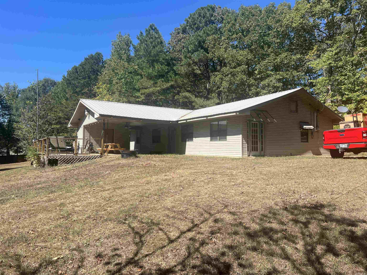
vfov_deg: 53.1
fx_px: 276
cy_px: 138
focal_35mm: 26
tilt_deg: +4.1
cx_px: 184
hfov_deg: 67.3
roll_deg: -0.3
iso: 50
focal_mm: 5.7
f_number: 1.5
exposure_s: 1/2513
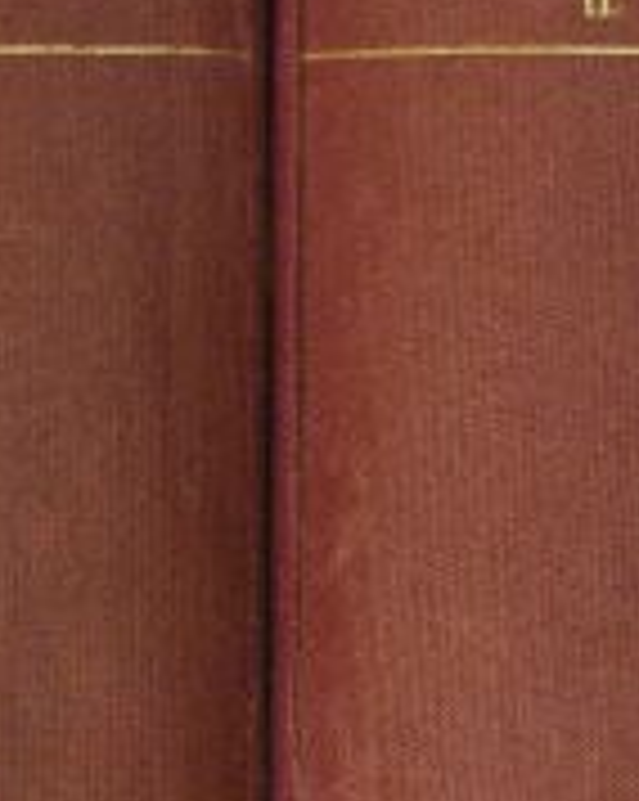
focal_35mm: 102
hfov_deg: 15.1
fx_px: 2415
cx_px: 292
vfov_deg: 18.7
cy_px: 200
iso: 200
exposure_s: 1/20
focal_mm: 6.8
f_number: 3.5
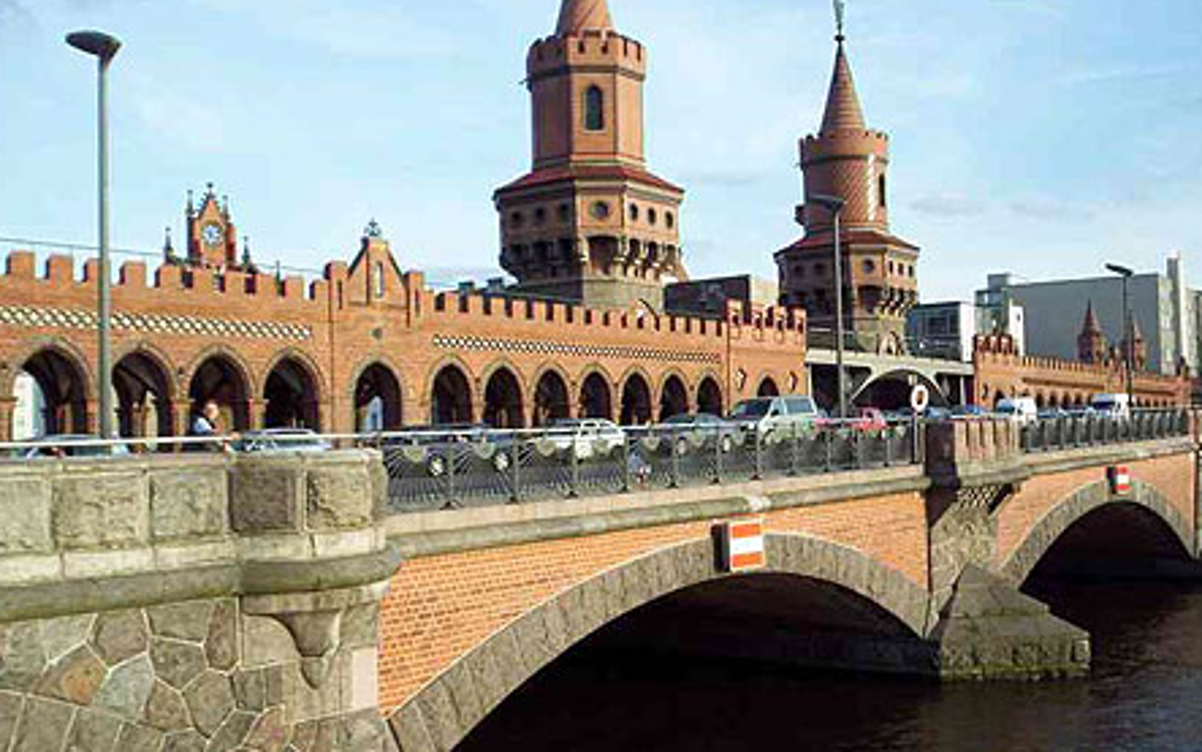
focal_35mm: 41
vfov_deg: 31.2
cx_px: 594
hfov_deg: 48.2
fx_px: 1343
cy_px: 424
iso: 100
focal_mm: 4.99
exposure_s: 1/233
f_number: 4.5
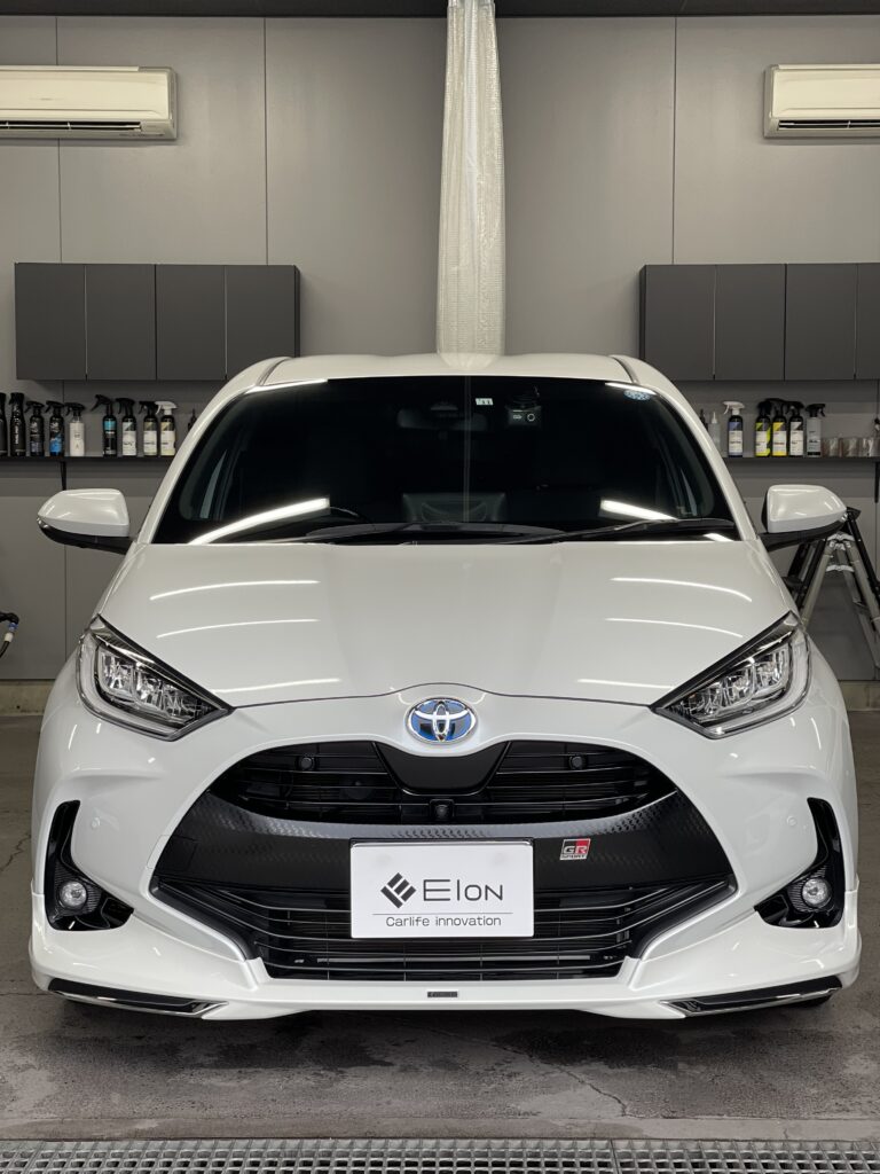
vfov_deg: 30.3
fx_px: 2169
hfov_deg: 22.9
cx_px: 440
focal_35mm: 64
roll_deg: +0.3
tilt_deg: -2.4
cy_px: 587
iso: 40
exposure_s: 1/120
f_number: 2.2
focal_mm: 7.5
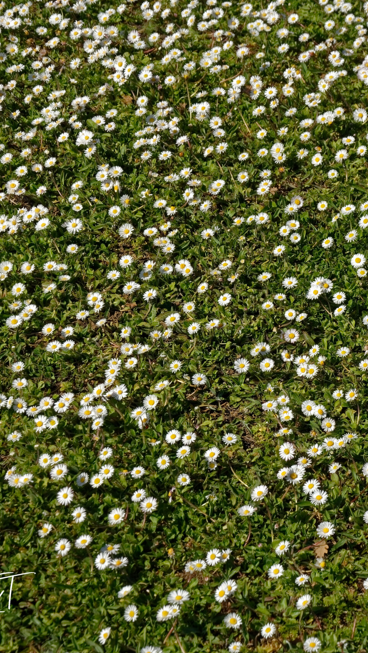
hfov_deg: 9.8
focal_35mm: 123
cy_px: 327
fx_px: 2133
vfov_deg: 17.4
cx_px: 331
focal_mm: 52
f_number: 10
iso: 200
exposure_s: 1/400
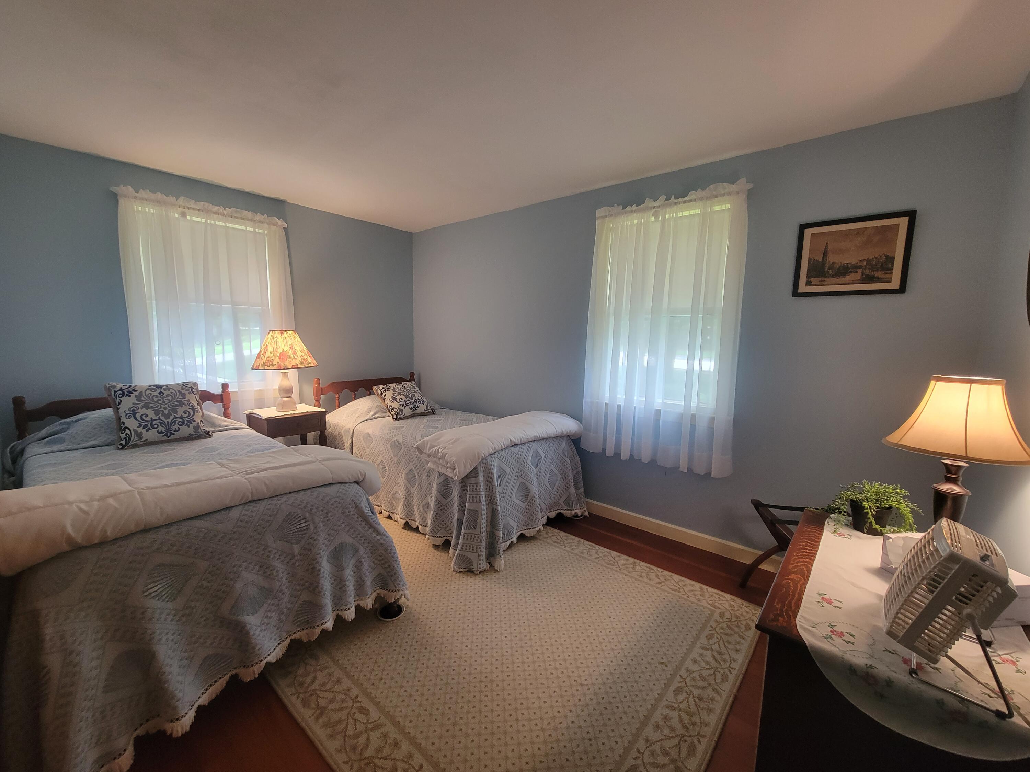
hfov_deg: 106.2
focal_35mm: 13
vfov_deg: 89.9
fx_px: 387
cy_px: 386
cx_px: 515
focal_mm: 2.2
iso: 250
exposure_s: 1/60
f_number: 2.2
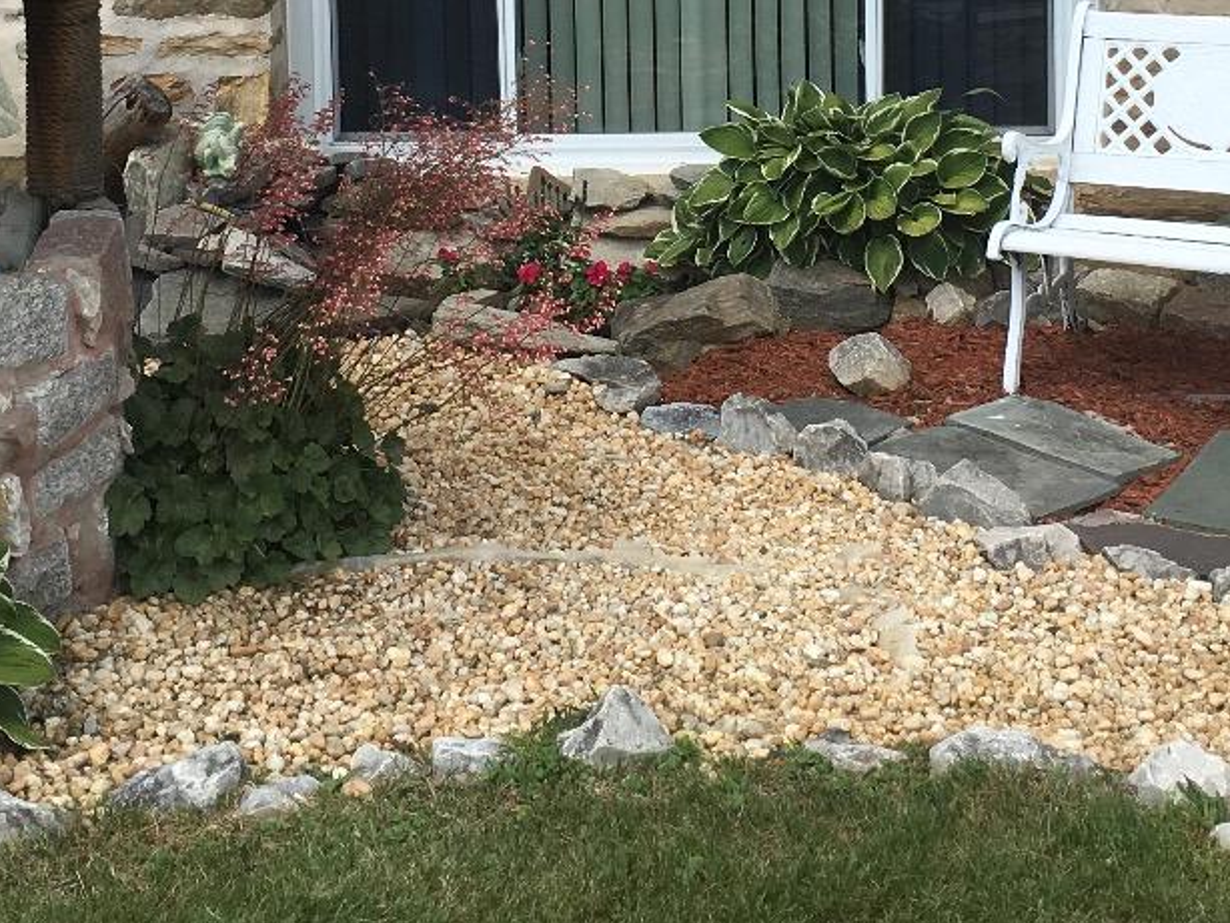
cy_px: -44
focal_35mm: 68
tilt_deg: -4.9
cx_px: 657
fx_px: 2417
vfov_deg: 20.8
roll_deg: +0.9
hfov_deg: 28.5
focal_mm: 4.15
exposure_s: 1/777
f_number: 2.2
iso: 25
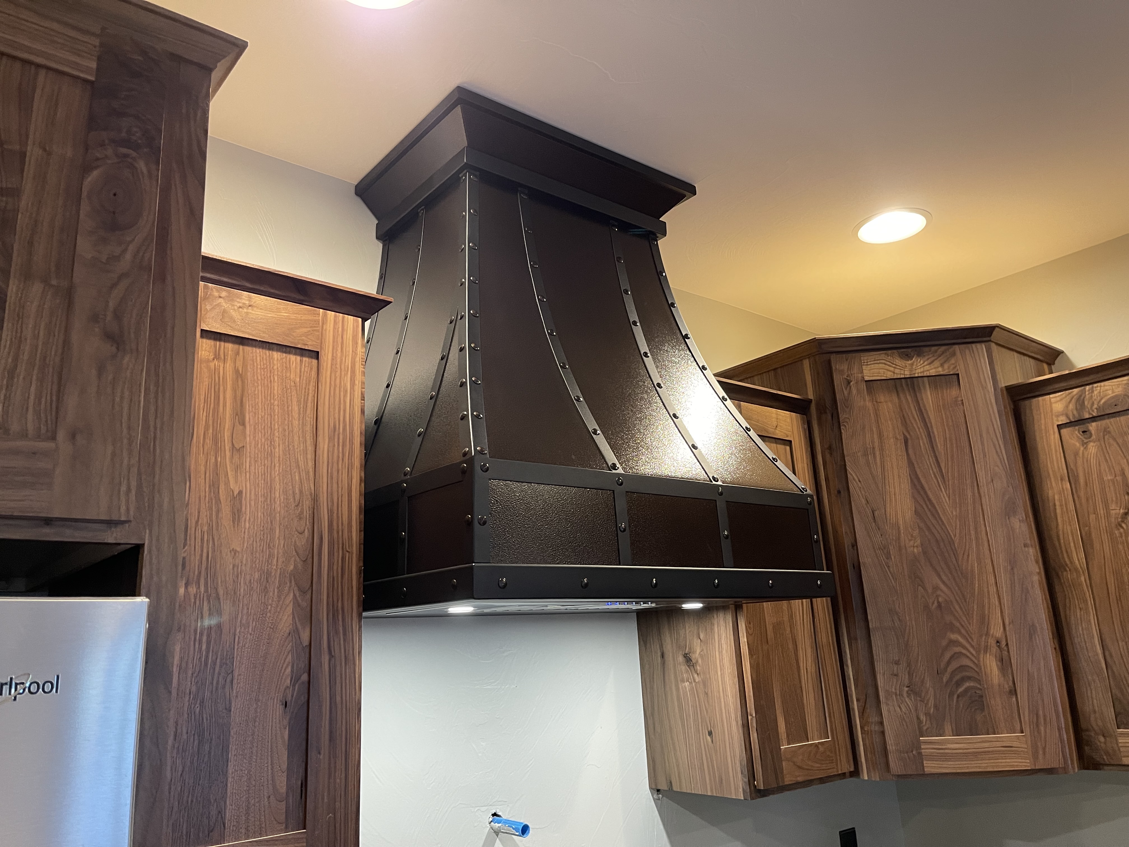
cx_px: 564
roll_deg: +3.1
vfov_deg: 54.9
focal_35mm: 25
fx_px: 815
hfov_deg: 69.4
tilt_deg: +14.8
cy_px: 424
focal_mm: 5.1
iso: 320
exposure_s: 1/60
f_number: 1.6
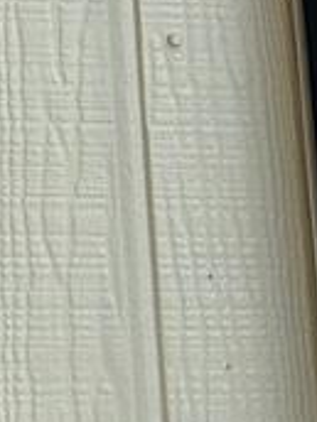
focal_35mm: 214
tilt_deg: +13.4
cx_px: -206
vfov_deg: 9.1
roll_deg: +2.2
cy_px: -135
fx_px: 2613
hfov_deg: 6.8
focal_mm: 6.76
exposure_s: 1/1984
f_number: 1.78
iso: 64
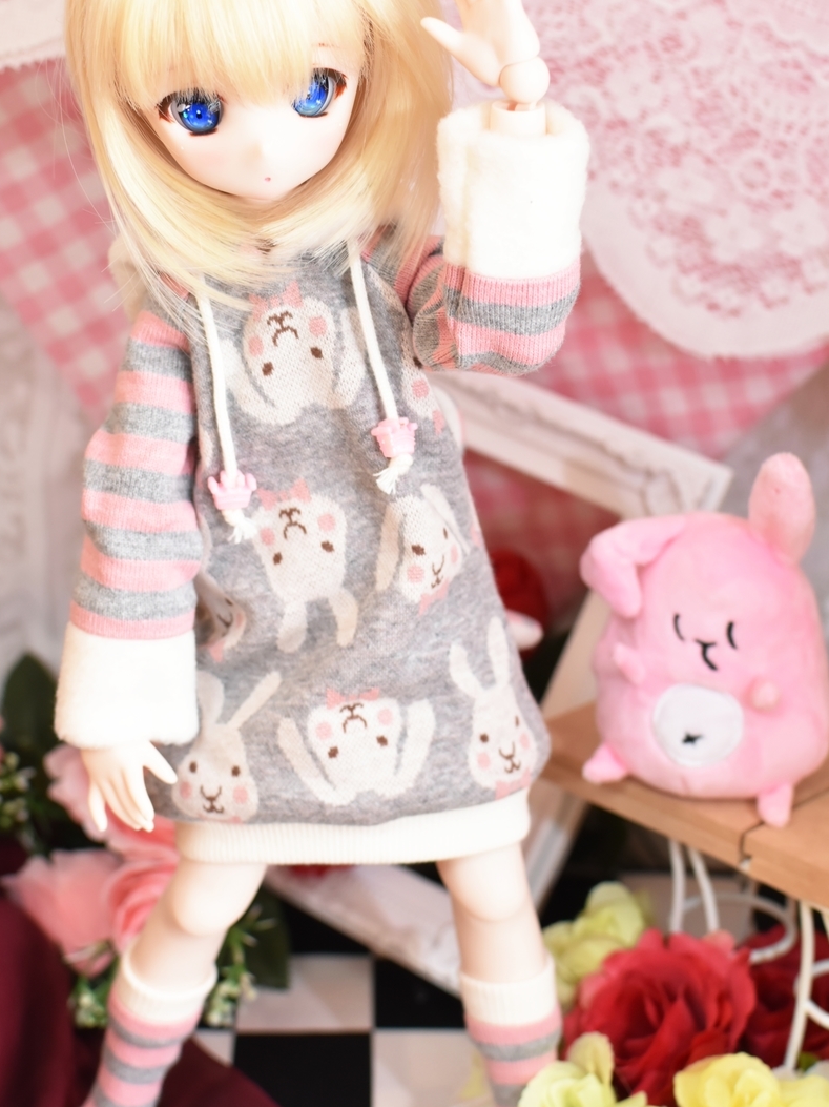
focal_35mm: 58
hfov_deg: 25.4
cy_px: 534
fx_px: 1839
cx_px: 411
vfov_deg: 33.5
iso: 800
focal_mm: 35
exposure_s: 1/60
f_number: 3.5
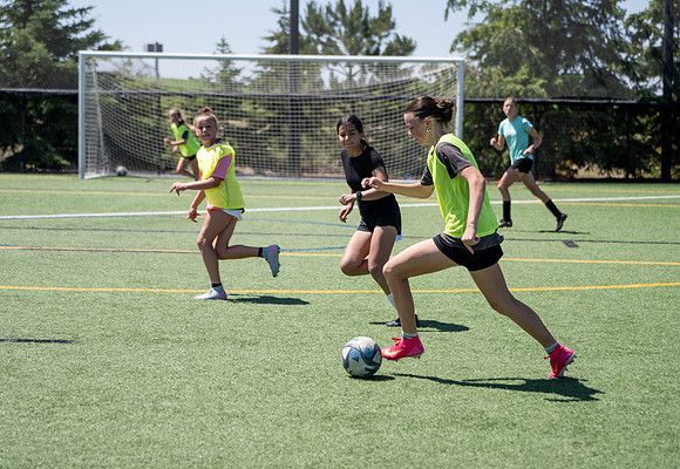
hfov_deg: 23.7
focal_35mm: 85
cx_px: 347
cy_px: 198
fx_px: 1619
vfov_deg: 16.5
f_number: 2.8
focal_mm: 70
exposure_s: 1/800
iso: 50
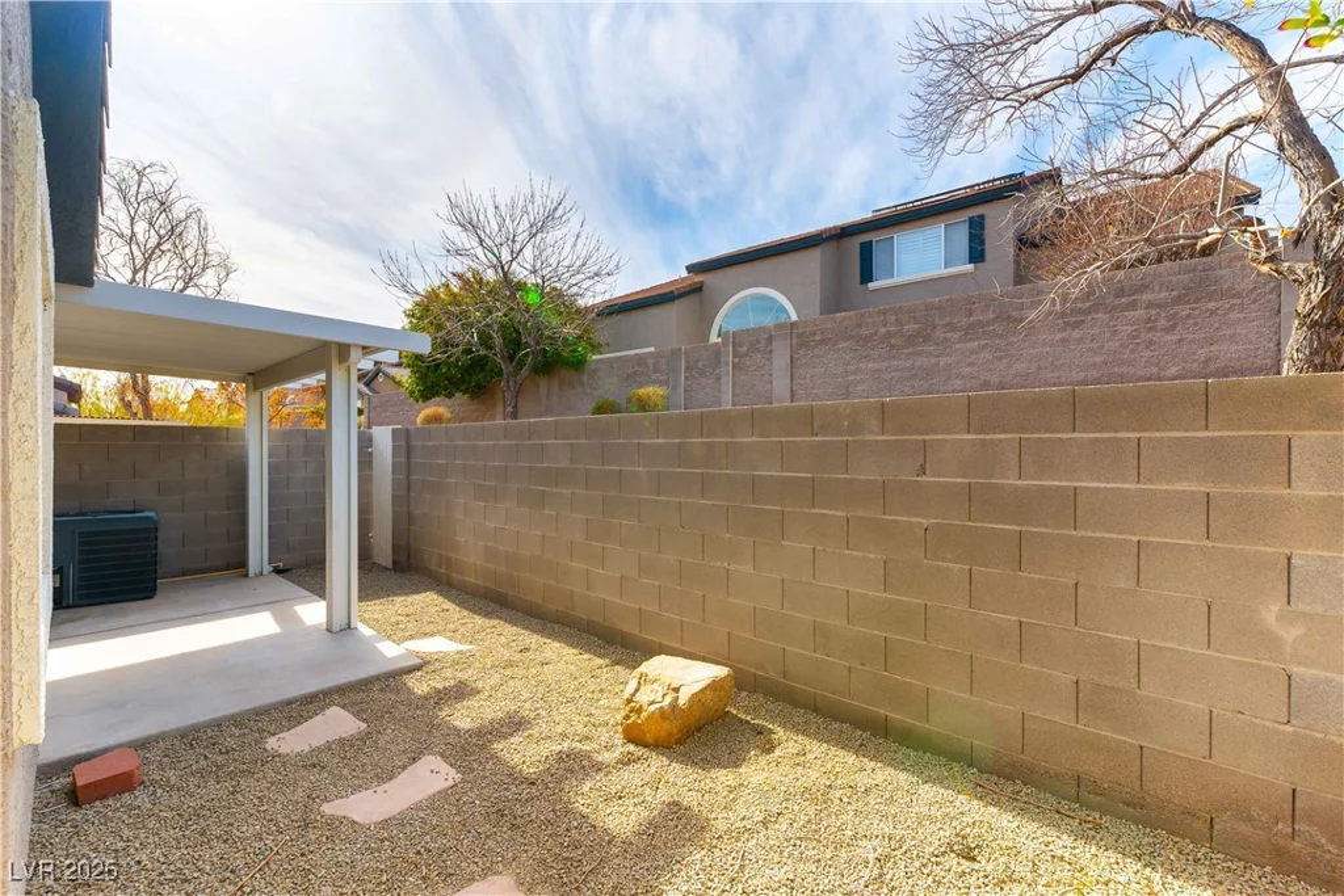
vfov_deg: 77.3
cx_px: 672
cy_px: 448
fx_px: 560
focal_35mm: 15
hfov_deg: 100.4
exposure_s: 1/6400
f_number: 10
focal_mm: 15
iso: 400
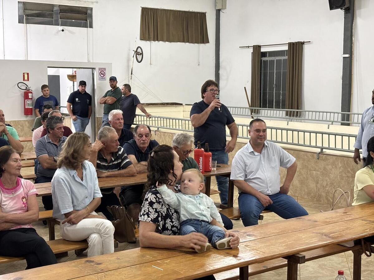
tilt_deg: -5.7
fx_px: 562
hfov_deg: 36.8
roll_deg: -0.1
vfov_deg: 28.0
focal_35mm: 52
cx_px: 187
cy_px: 140
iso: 250
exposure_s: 1/40
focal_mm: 5.96
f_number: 1.6
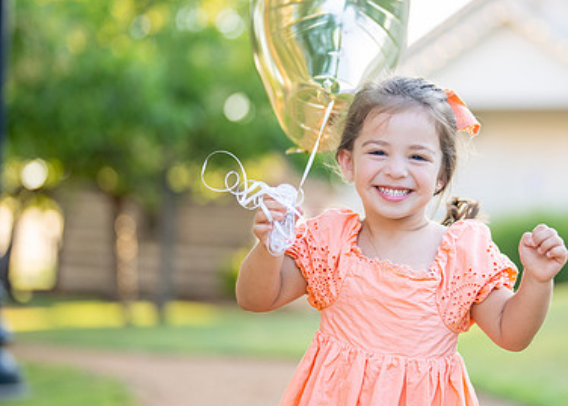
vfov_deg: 15.1
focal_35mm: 95
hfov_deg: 20.8
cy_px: 170
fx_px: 1533
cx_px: 426
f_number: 1.2
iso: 250
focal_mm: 50
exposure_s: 1/1000
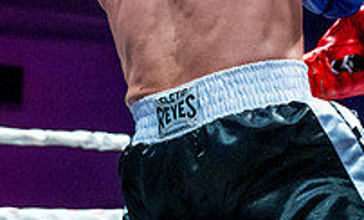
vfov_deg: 8.0
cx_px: 529
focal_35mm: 156
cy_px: -112
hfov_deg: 12.9
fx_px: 1533
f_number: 4
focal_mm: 45
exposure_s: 1/1000
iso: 4000
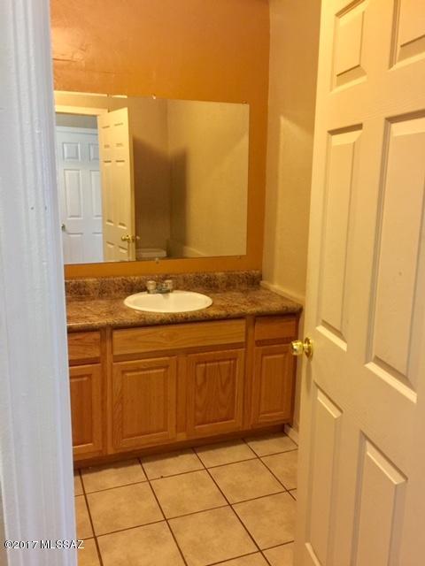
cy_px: 283
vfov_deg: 61.7
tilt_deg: -12.5
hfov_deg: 48.2
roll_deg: -0.6
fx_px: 475
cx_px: 212
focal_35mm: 29
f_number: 2.2
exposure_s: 1/15
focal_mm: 4.15
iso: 125
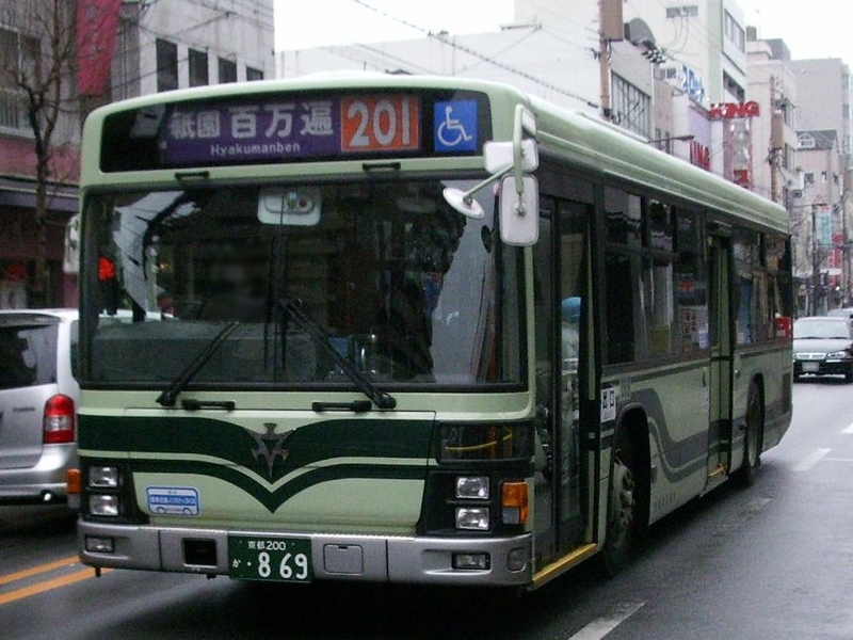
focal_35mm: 35
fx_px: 862
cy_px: 320
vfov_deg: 40.7
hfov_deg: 52.6
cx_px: 426
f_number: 4.3
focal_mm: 5.8
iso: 400
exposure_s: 1/500
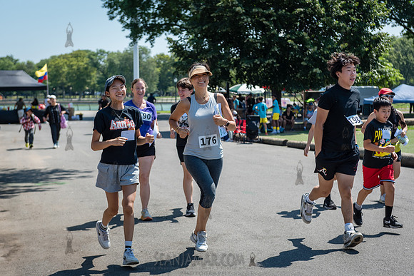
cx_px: 201
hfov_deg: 27.4
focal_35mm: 74
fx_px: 848
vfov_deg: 18.5
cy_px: 138
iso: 200
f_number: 4
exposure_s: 1/1250
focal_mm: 70
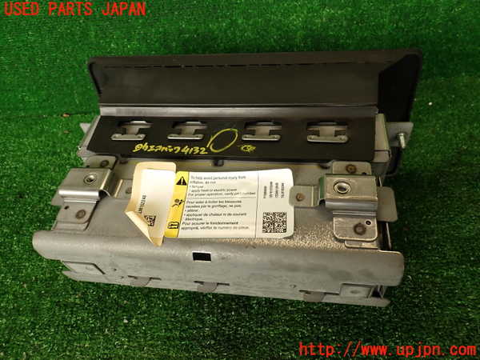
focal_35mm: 25
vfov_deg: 54.9
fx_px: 347
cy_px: 180
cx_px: 240
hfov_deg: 69.4
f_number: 2.8
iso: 100
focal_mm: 4.5
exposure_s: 1/60
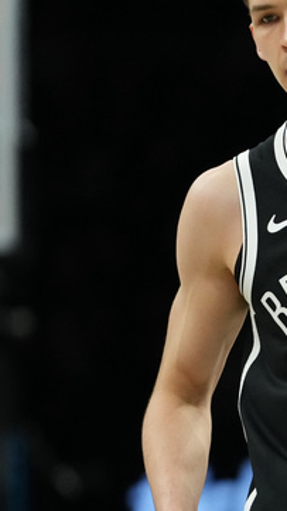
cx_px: 410
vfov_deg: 3.6
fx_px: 8038
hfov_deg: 2.0
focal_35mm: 594
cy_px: 299
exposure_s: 1/1600
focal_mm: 200
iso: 4000
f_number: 3.2
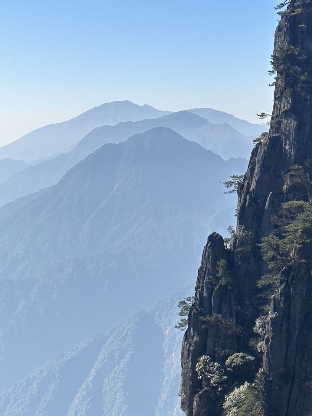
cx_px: 272
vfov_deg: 22.2
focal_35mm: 88
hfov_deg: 16.6
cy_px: 248
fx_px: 1058
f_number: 1.78
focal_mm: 6.86
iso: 64
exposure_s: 1/4367
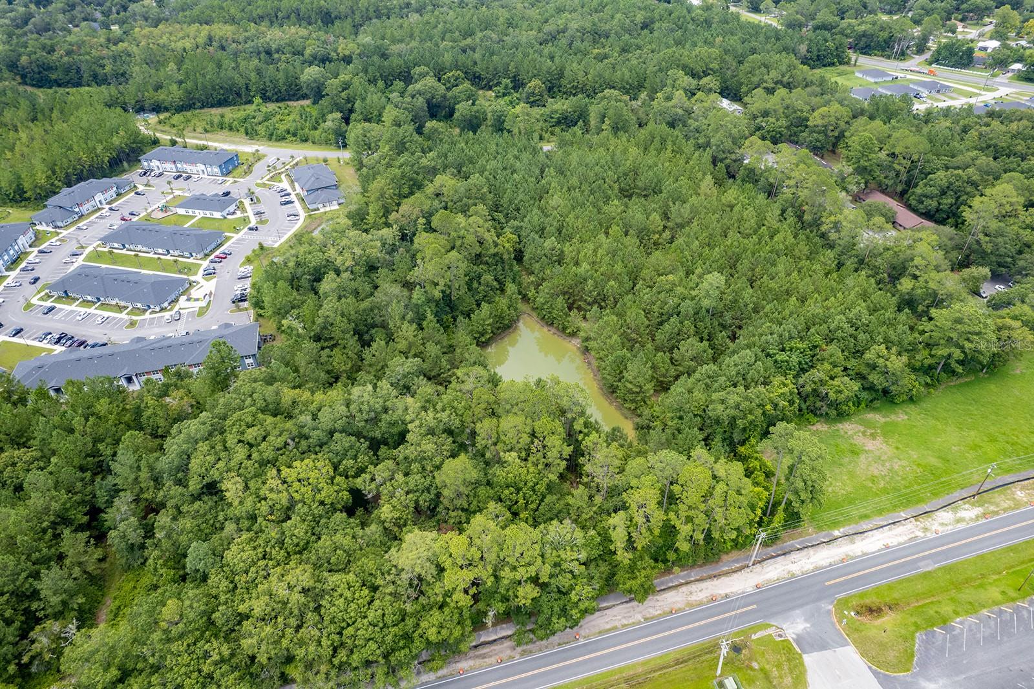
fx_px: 632
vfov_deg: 57.2
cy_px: 344
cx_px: 517
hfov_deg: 78.6
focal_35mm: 22
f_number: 2.8
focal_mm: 8.38
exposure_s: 1/320
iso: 100
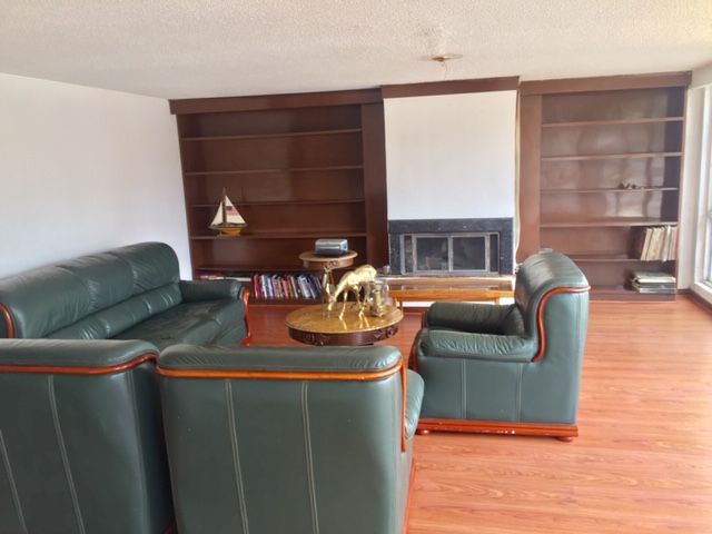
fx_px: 596
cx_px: 356
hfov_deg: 61.7
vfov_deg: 48.2
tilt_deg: -11.3
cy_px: 267
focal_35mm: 29
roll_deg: +2.5
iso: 32
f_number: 2.2
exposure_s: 1/40
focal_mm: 4.15
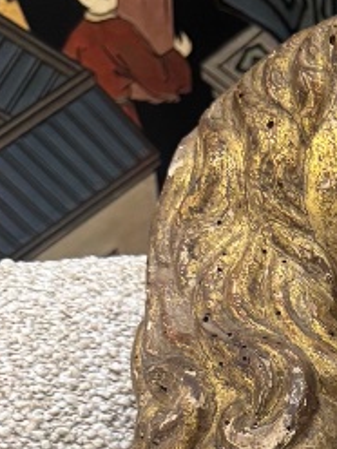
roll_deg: +0.8
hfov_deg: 11.4
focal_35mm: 116
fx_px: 1506
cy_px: 581
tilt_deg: -12.7
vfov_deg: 16.1
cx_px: 701
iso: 160
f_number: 1.78
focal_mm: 6.76
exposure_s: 1/100
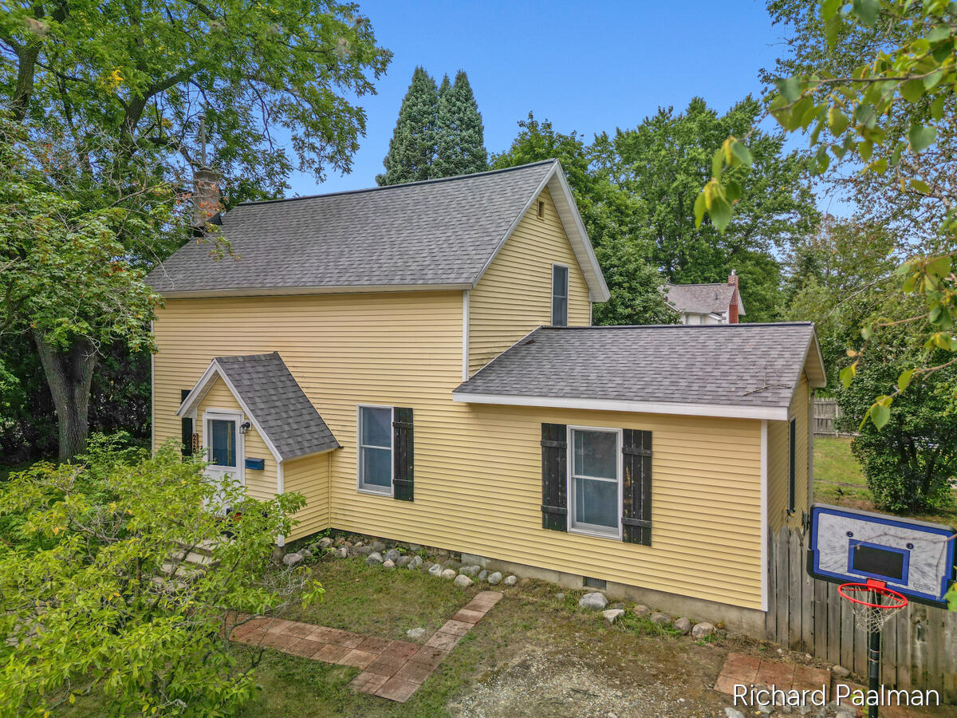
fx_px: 664
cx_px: 478
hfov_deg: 71.6
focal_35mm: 24
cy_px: 359
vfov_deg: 56.8
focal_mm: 6.72
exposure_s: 1/20
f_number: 1.7
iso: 110
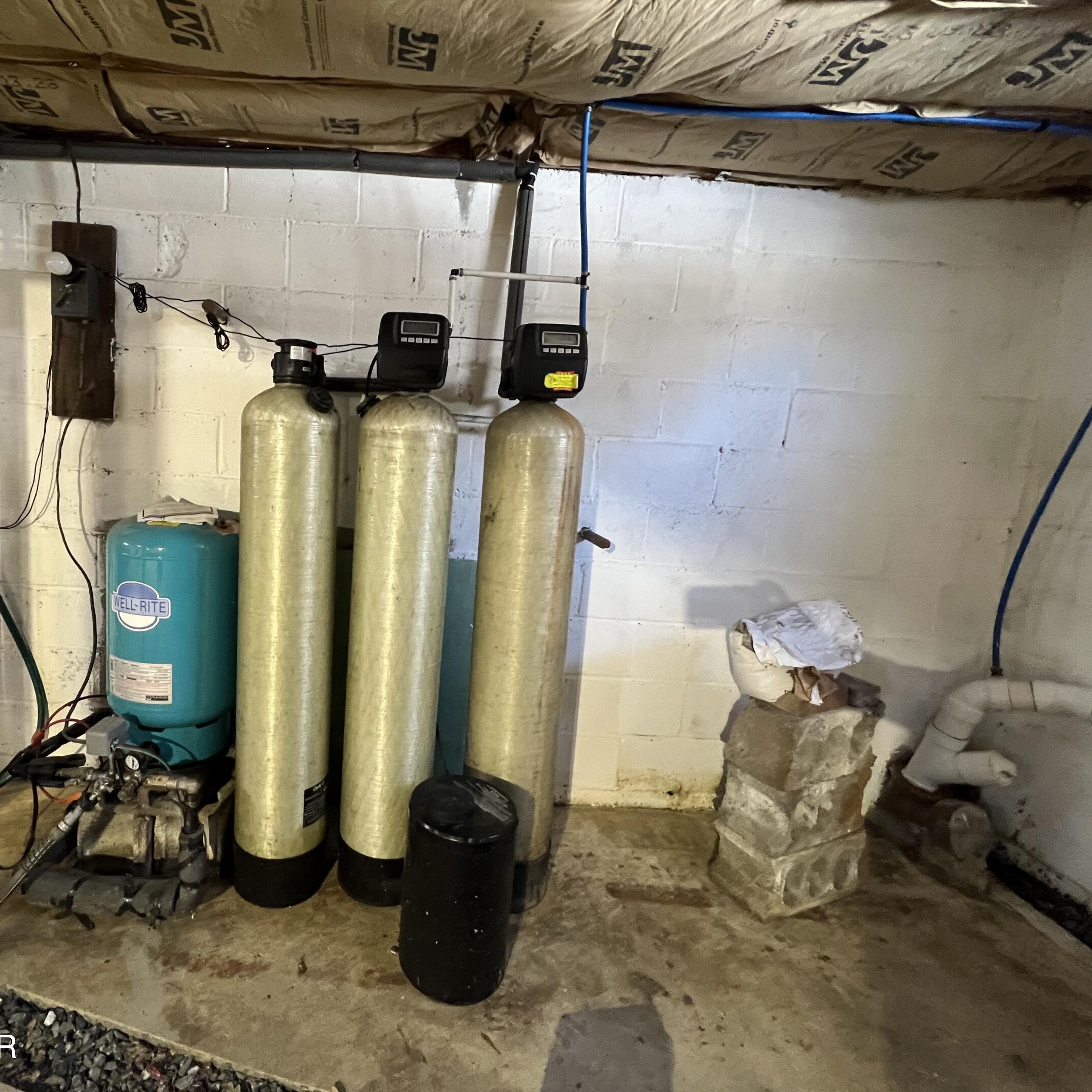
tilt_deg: -9.9
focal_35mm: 16
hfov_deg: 85.0
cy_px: 529
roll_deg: -3.3
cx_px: 384
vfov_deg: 87.4
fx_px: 571
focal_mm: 1.57
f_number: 1.8
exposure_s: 1/60
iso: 640
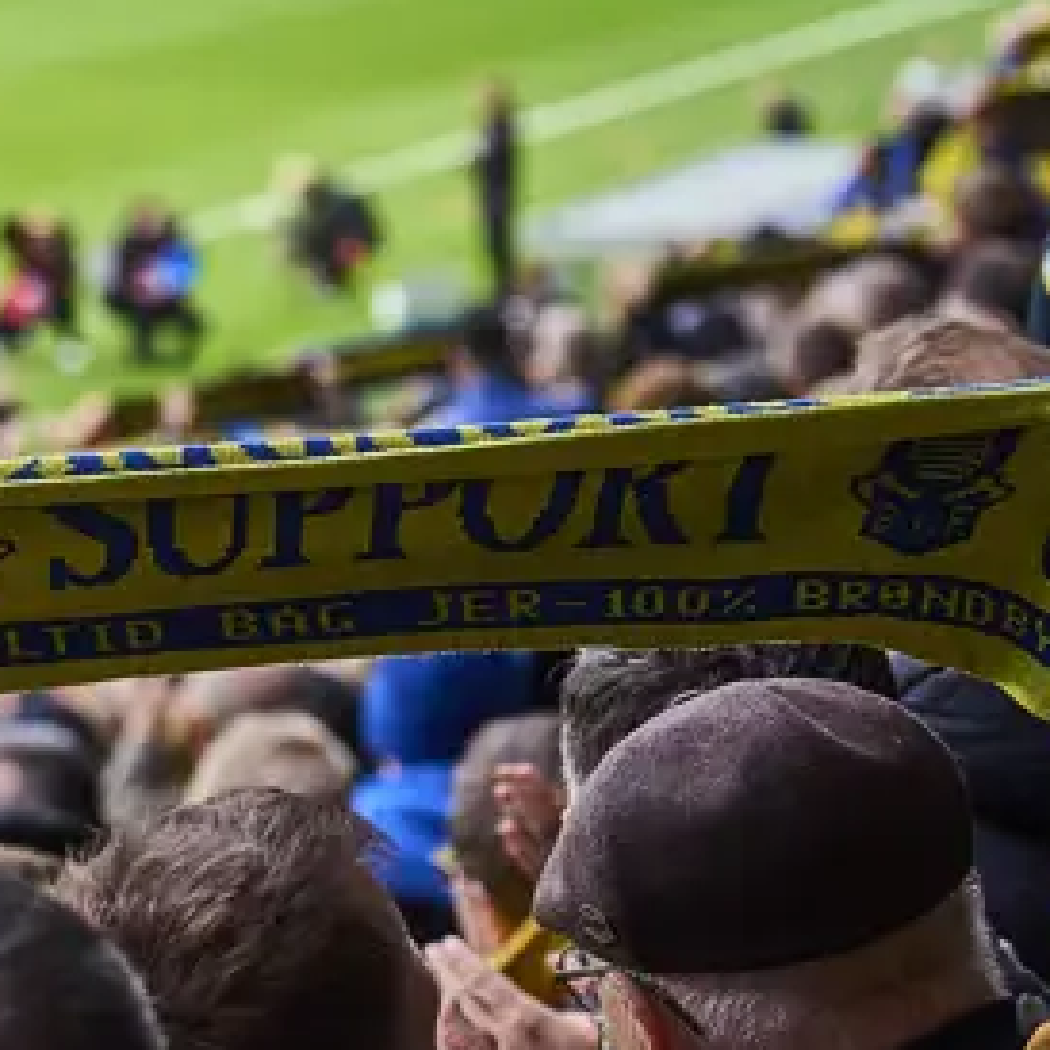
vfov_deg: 6.7
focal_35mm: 261
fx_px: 8957
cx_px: -763
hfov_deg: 6.6
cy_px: -8
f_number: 4
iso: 2500
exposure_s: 1/500
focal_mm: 70
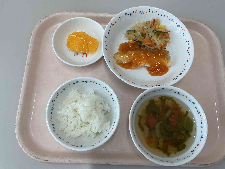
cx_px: 112
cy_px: 84
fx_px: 188
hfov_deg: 61.7
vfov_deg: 48.2
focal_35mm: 29
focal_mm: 3
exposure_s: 1/120
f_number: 1.8
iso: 32
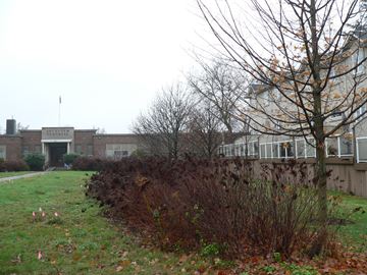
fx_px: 382
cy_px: 138
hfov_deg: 51.4
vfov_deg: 39.7
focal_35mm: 36
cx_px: 184
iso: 80
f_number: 2.8
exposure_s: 1/60
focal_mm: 6
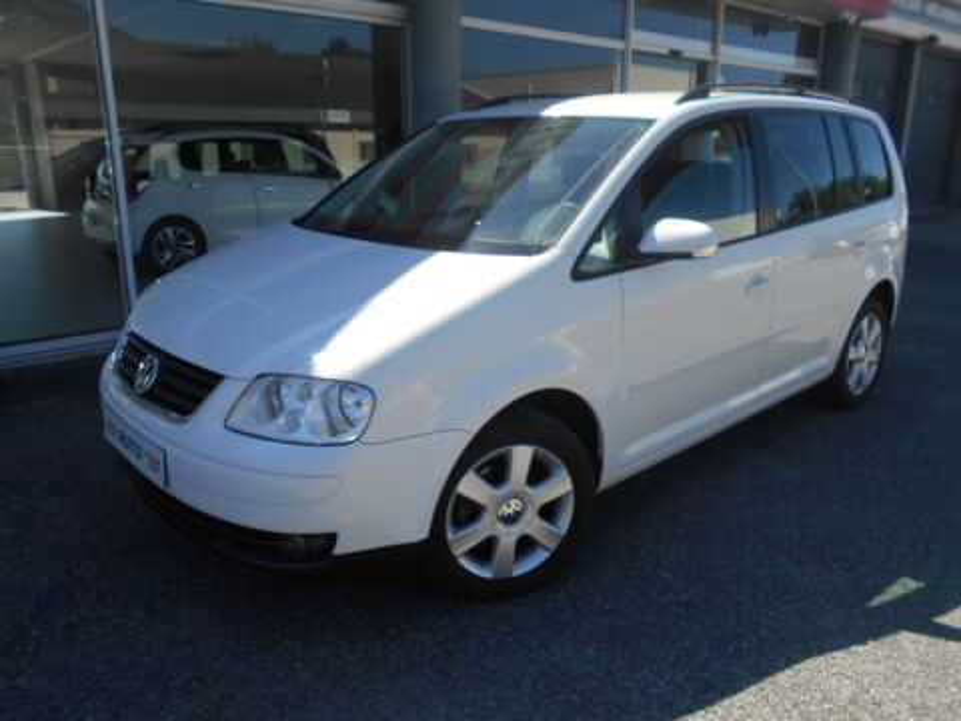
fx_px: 722
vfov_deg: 53.1
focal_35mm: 26
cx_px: 480
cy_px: 360
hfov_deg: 67.3
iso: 80
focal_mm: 4.6
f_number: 3.2
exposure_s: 1/640
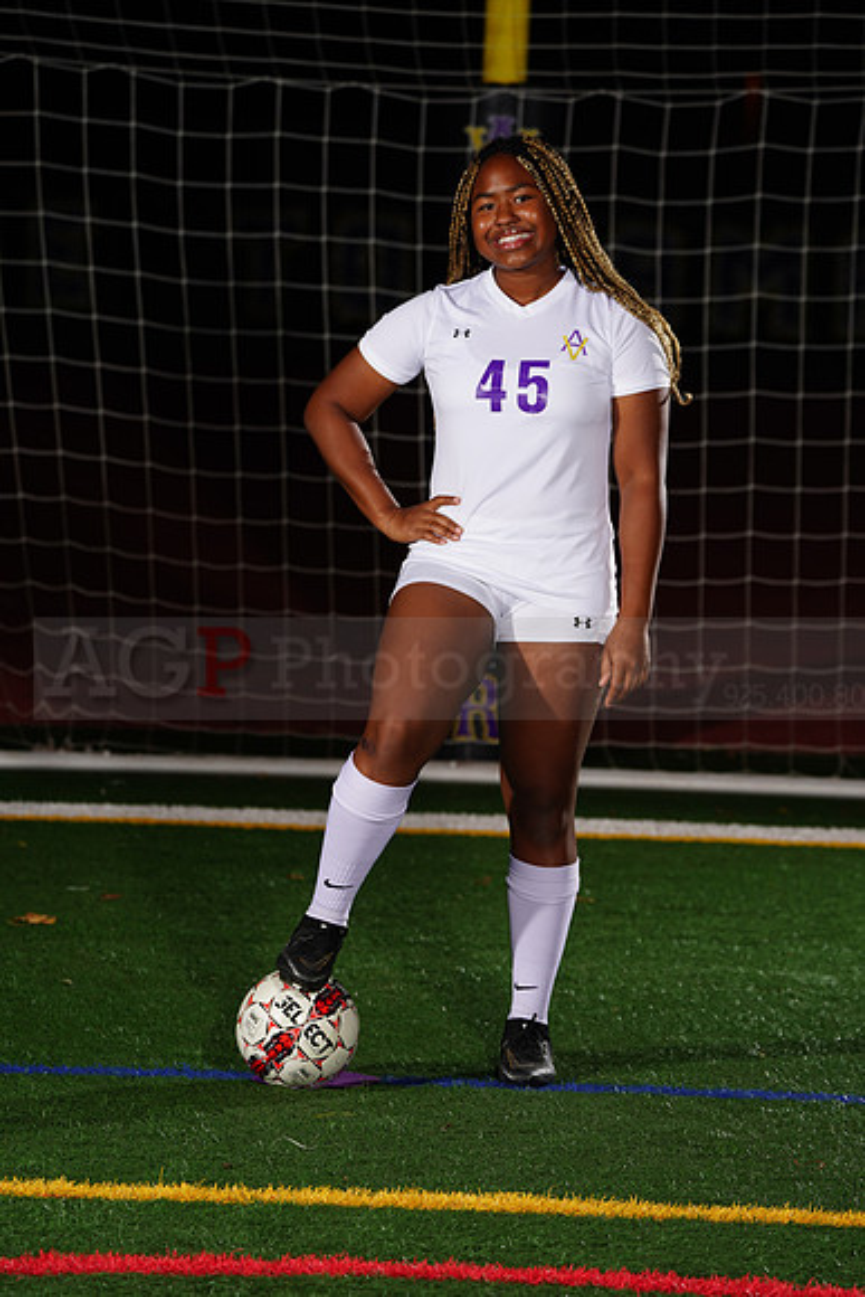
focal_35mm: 194
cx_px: 432
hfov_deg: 7.1
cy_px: 648
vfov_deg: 10.6
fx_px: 6987
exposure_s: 1/200
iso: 200
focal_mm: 194
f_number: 6.3
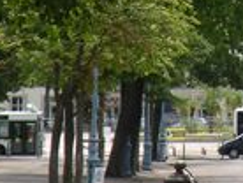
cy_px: 6
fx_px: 4416
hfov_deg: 3.1
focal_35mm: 628
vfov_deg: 2.4
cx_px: 340
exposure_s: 1/178
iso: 64
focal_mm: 30.1
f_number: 5.6
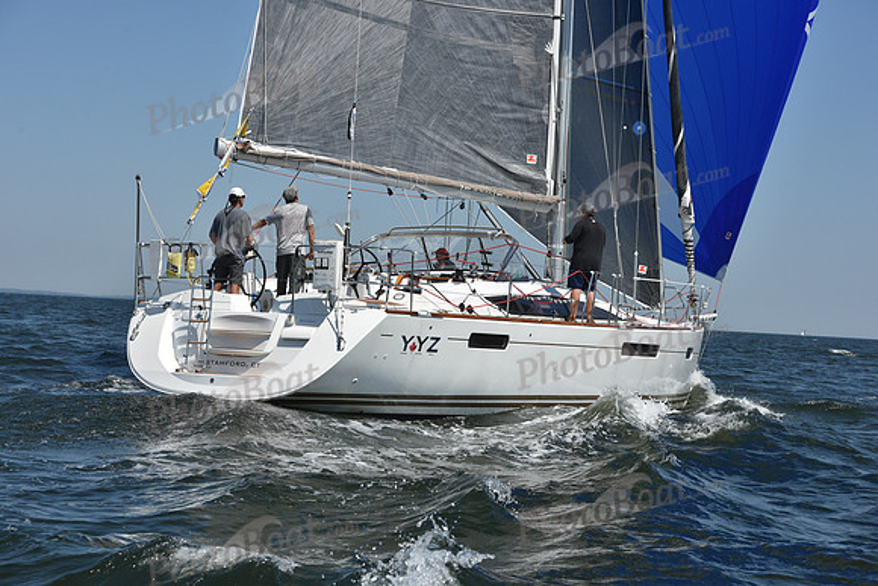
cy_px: 293
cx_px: 439
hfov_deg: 28.8
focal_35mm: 70
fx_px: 1708
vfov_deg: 19.5
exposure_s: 1/1250
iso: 250
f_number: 9
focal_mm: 70
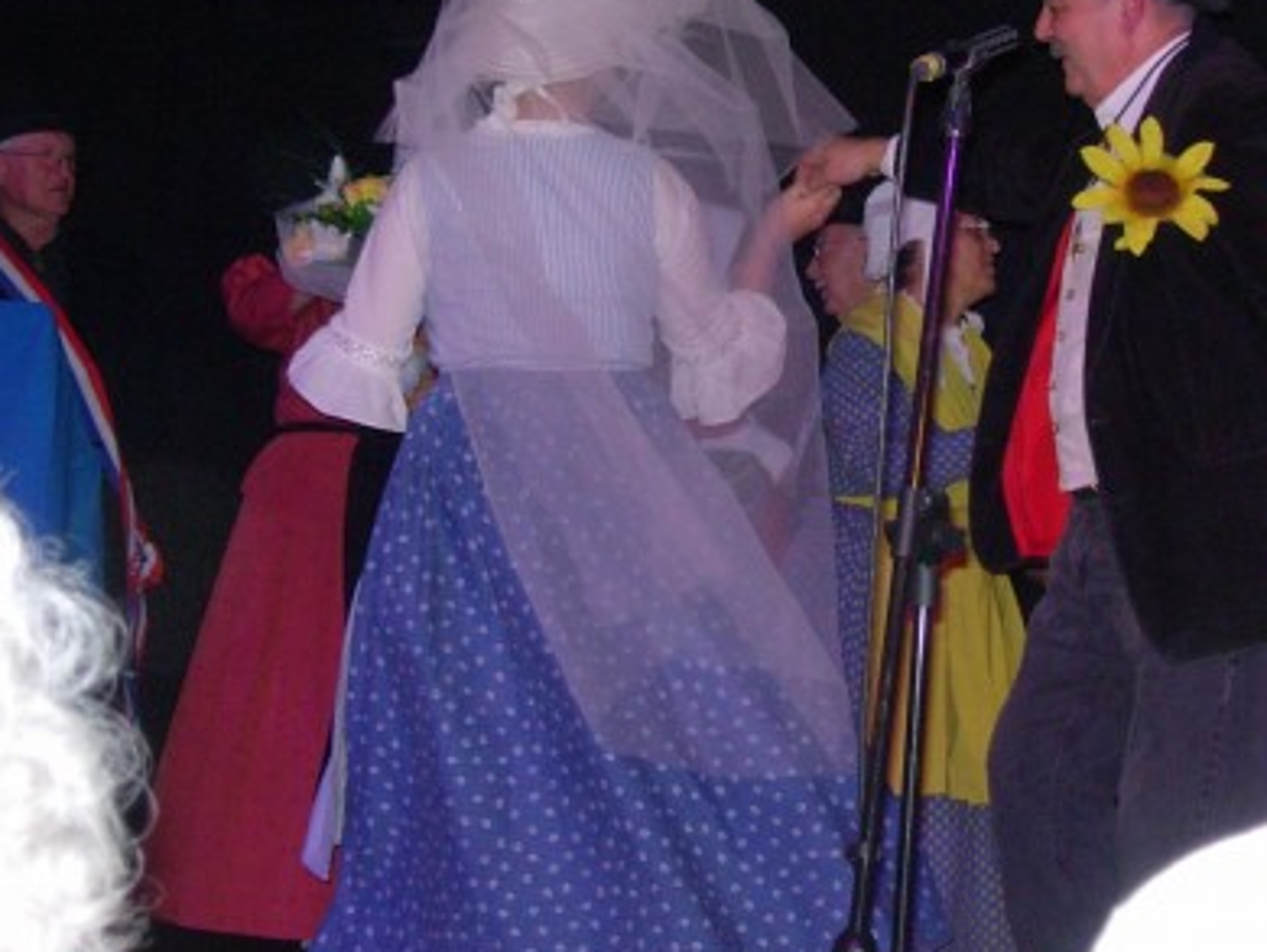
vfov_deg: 14.8
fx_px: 3662
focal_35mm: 100
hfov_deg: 19.6
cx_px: 854
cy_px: 263
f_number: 3.5
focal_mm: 12.7
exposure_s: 1/157
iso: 194
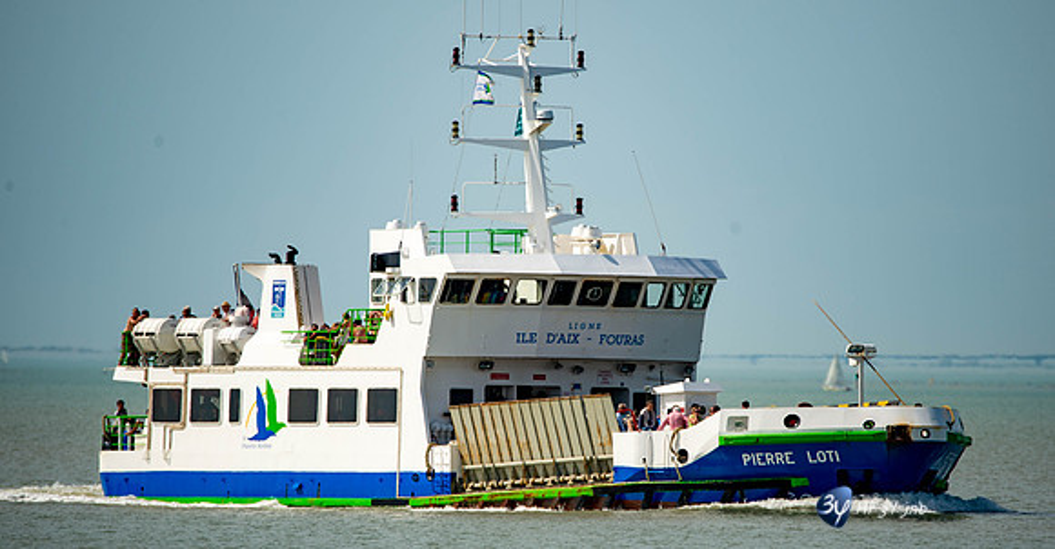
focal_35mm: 660
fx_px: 18137
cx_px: 574
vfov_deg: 1.7
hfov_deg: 3.3
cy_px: 245
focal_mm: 550
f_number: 7.1
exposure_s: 1/640
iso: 100
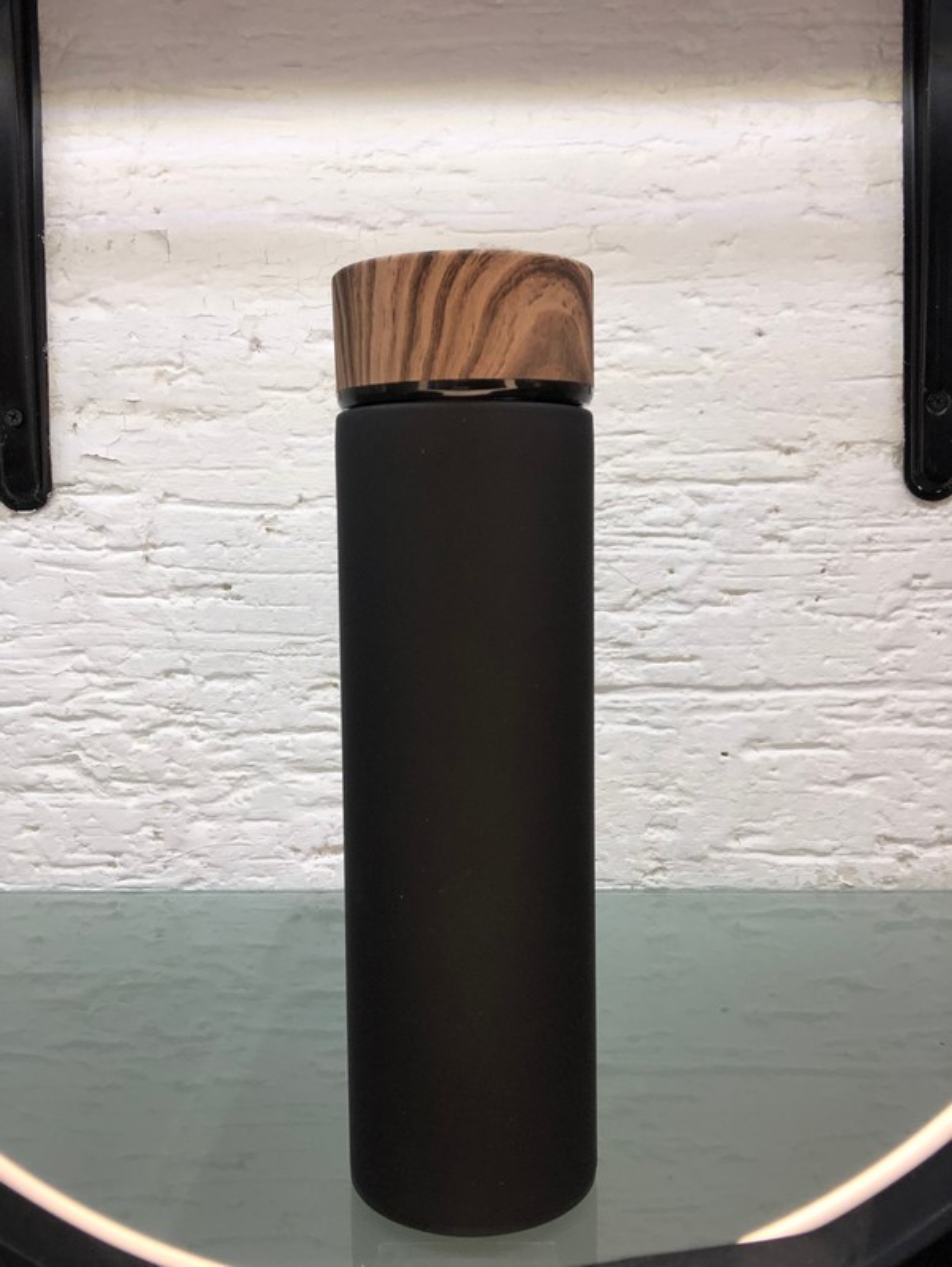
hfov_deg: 44.2
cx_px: 476
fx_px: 1172
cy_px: 634
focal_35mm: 32
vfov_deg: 56.8
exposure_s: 1/121
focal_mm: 2.87
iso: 20
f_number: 2.2
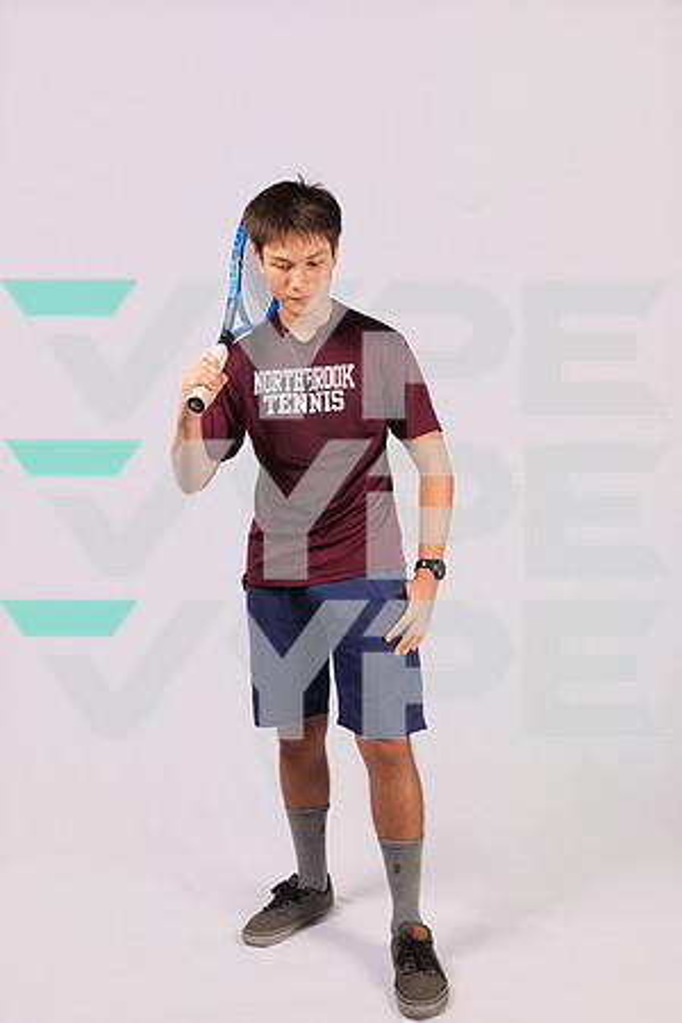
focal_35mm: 34
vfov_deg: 55.8
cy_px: 512
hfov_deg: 38.9
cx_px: 341
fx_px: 966
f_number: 5.6
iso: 160
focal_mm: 34
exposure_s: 1/125
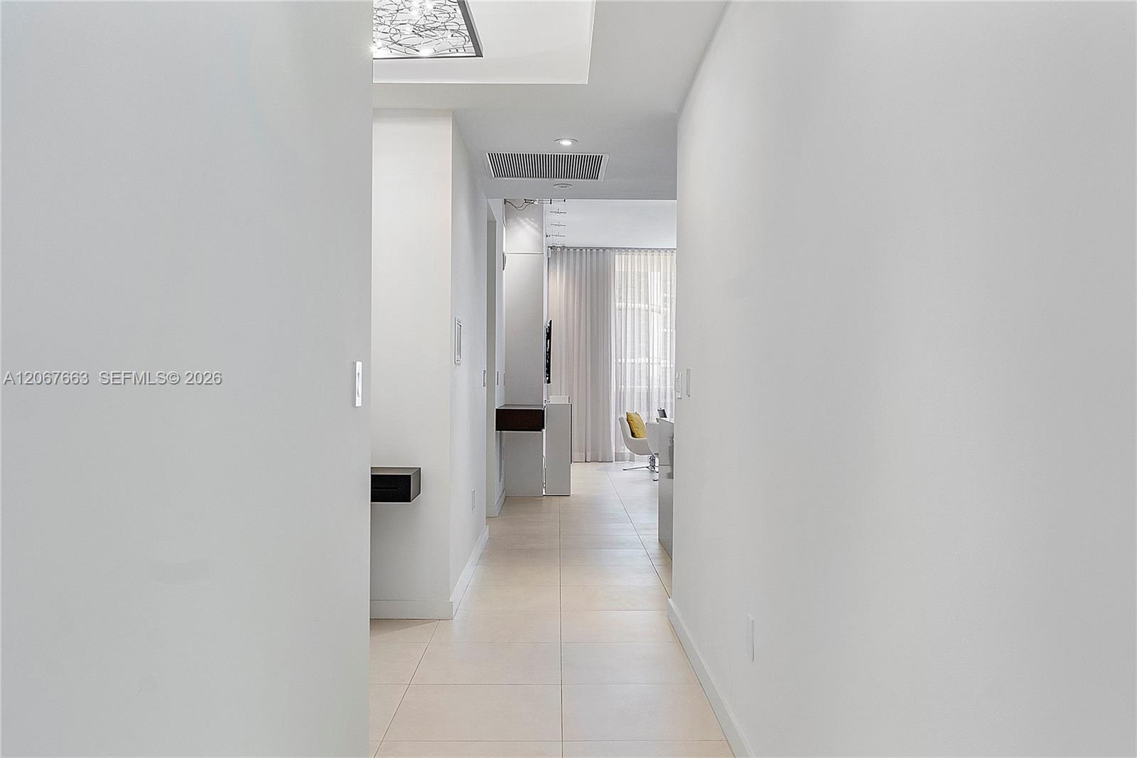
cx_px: 568
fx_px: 947
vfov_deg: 43.6
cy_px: 379
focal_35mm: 30
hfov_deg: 61.9
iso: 250
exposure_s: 1/20
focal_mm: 20
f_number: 6.3
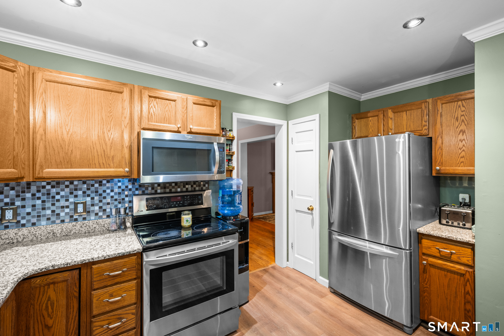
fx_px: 217
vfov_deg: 75.5
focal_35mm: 16
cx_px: 252
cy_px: 168
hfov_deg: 98.5
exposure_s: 1
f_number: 9
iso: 320
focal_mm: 15.5
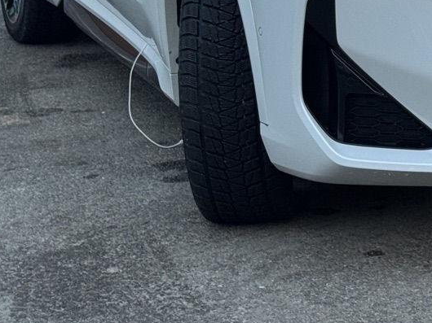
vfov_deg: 10.1
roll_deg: +0.5
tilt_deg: -6.3
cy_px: -50
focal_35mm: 145
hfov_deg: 13.3
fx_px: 1809
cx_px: 499
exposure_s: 1/60
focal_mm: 6.76
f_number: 1.78
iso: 125
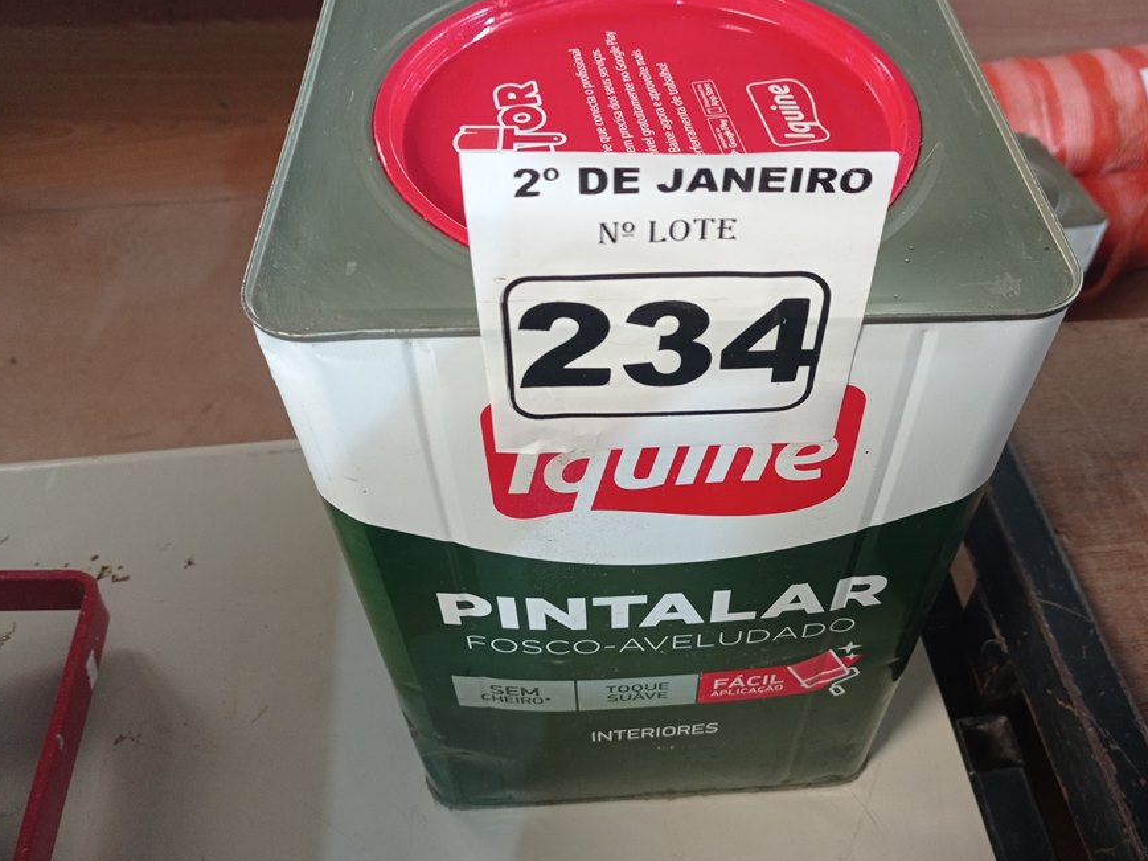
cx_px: 661
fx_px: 1094
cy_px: 389
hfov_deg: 55.1
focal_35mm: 33
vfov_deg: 42.9
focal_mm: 4.7
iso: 346
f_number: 1.79
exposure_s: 1/30
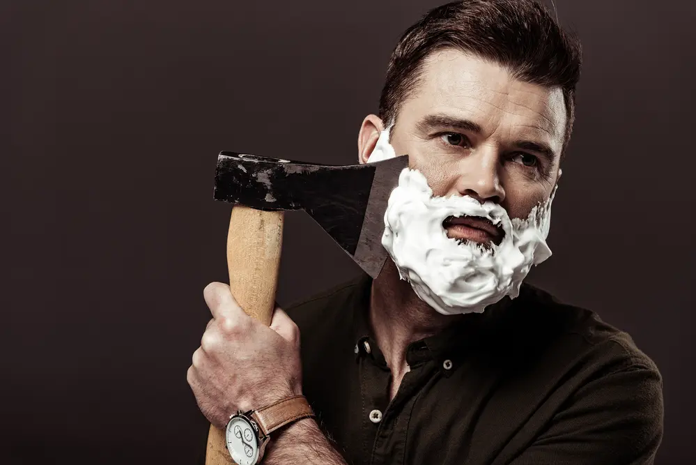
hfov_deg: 28.8
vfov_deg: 19.5
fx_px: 1354
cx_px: 348
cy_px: 232
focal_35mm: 70
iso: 125
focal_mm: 70
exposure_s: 1/200
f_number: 8
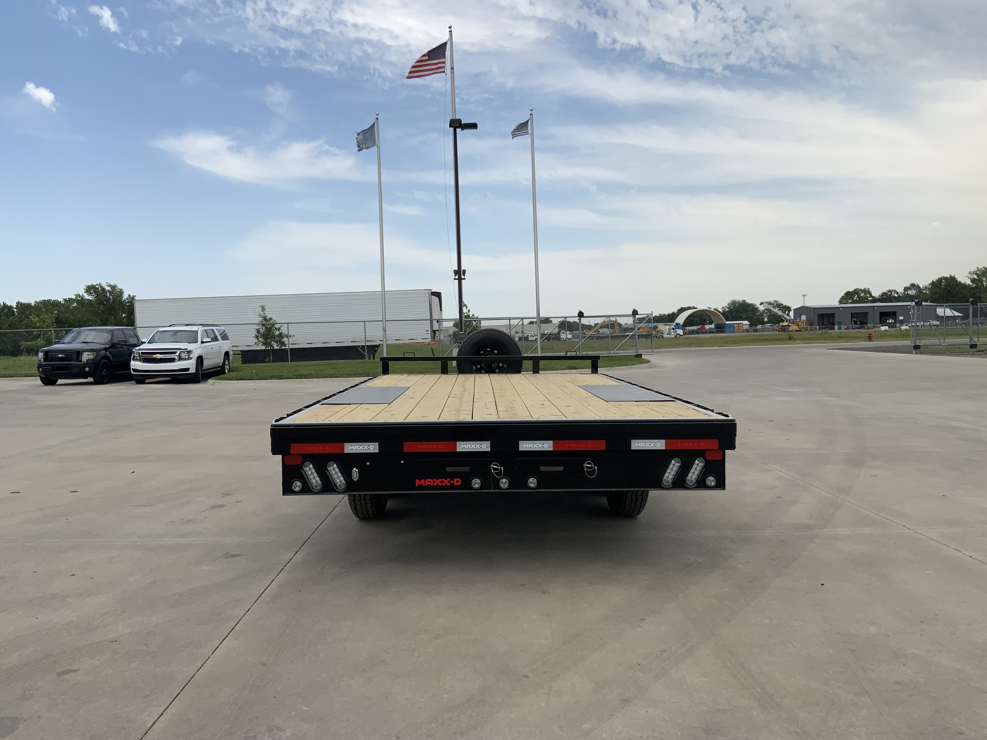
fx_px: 827
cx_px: 494
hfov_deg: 61.7
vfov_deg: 48.2
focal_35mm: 29
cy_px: 370
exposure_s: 1/1577
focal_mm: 3
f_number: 1.8
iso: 16
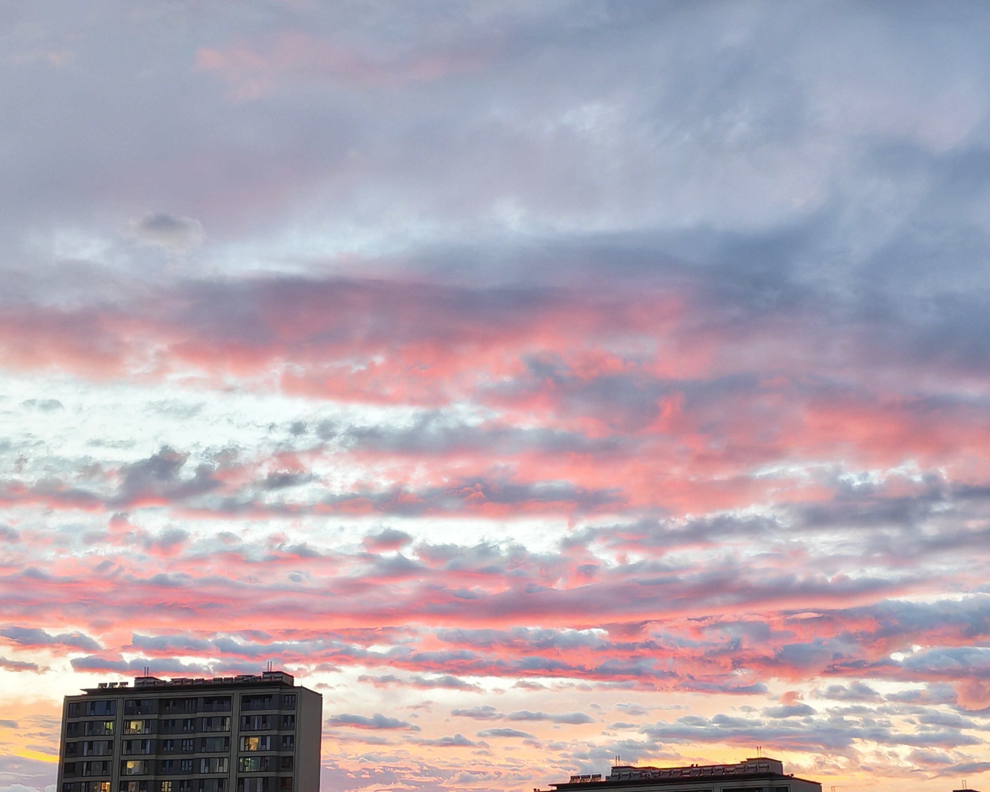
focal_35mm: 58
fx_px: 1699
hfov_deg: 32.5
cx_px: 468
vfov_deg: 26.1
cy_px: 525
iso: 200
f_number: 1.9
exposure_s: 1/100
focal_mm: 6.12
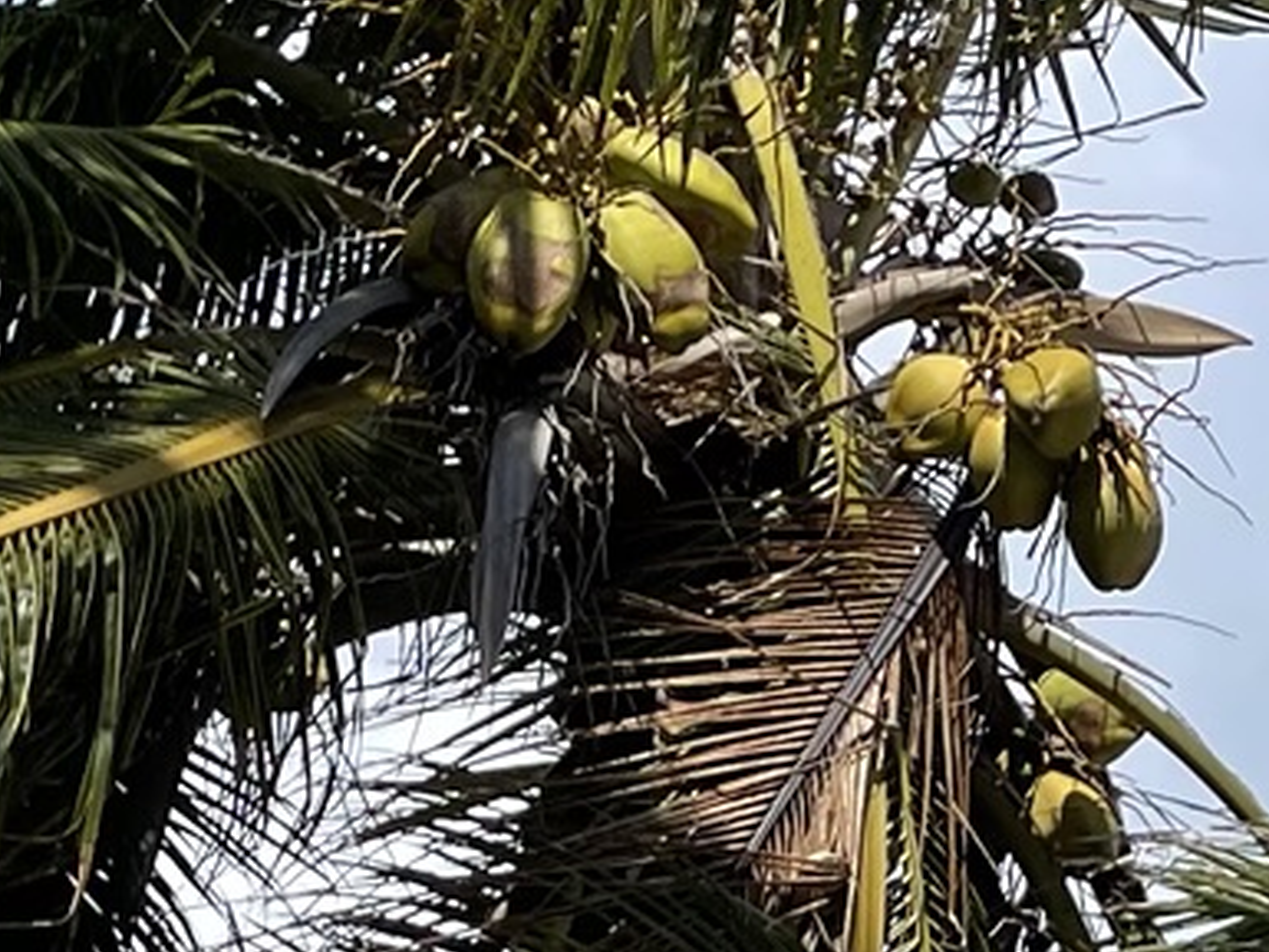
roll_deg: +1.5
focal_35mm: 135
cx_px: 1826
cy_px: 2329
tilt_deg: +10.5
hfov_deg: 13.8
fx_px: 4951
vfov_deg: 9.7
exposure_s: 1/2053
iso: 32
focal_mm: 4.2
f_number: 1.6
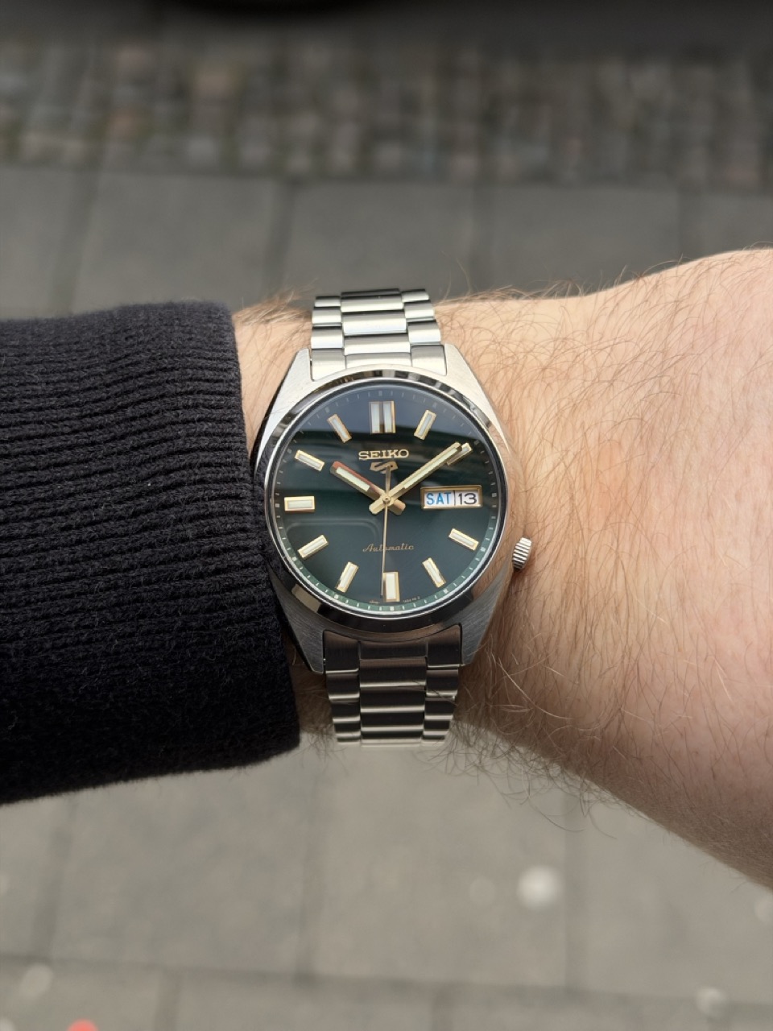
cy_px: 516
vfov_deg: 39.7
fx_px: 1429
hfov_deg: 30.3
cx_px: 386
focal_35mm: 48
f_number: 1.78
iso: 64
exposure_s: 1/216
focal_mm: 6.76
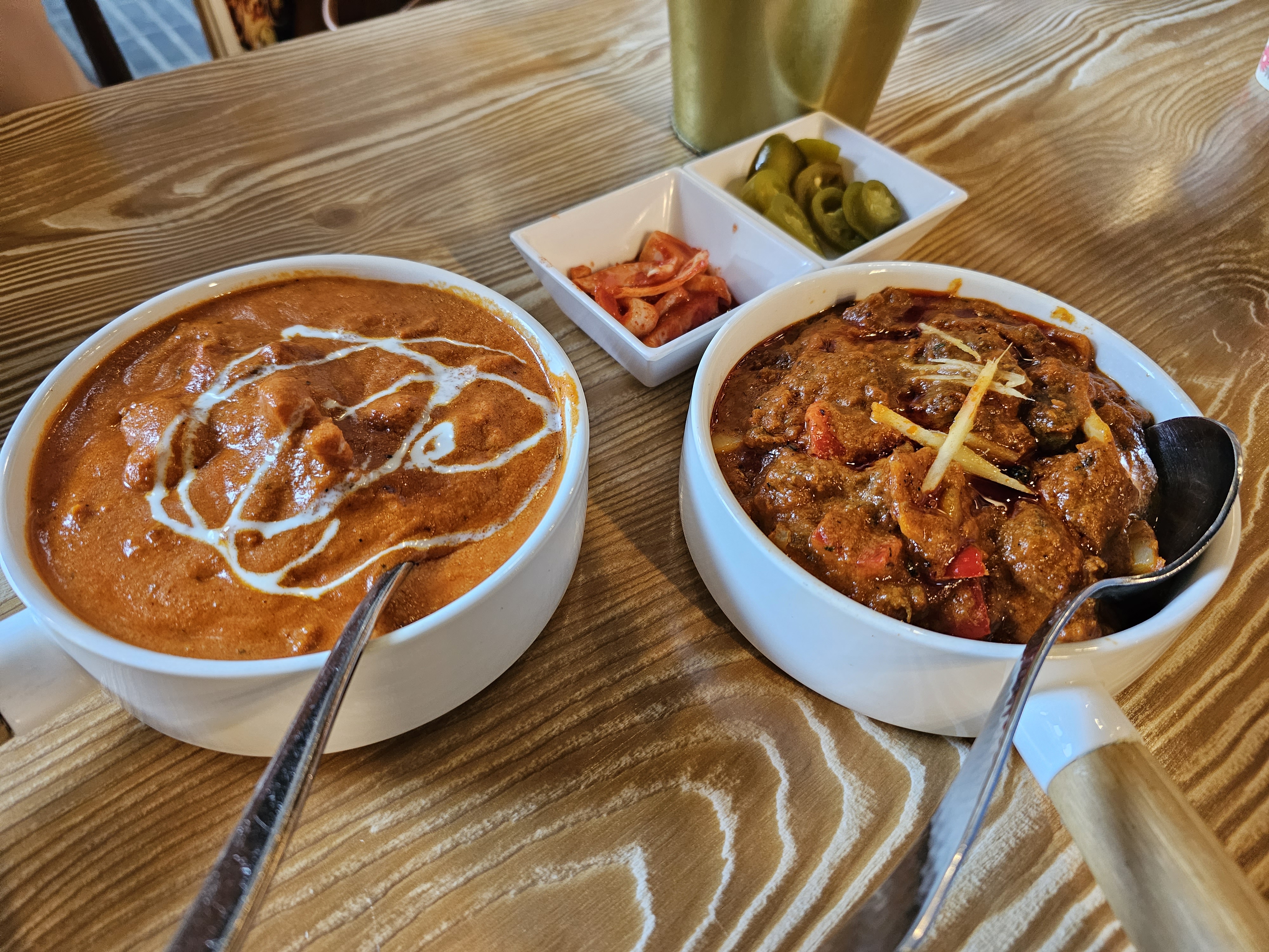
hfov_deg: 73.9
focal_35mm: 23
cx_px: 634
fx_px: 843
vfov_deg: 58.9
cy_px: 476
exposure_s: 1/120
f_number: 1.7
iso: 1000
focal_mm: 6.3
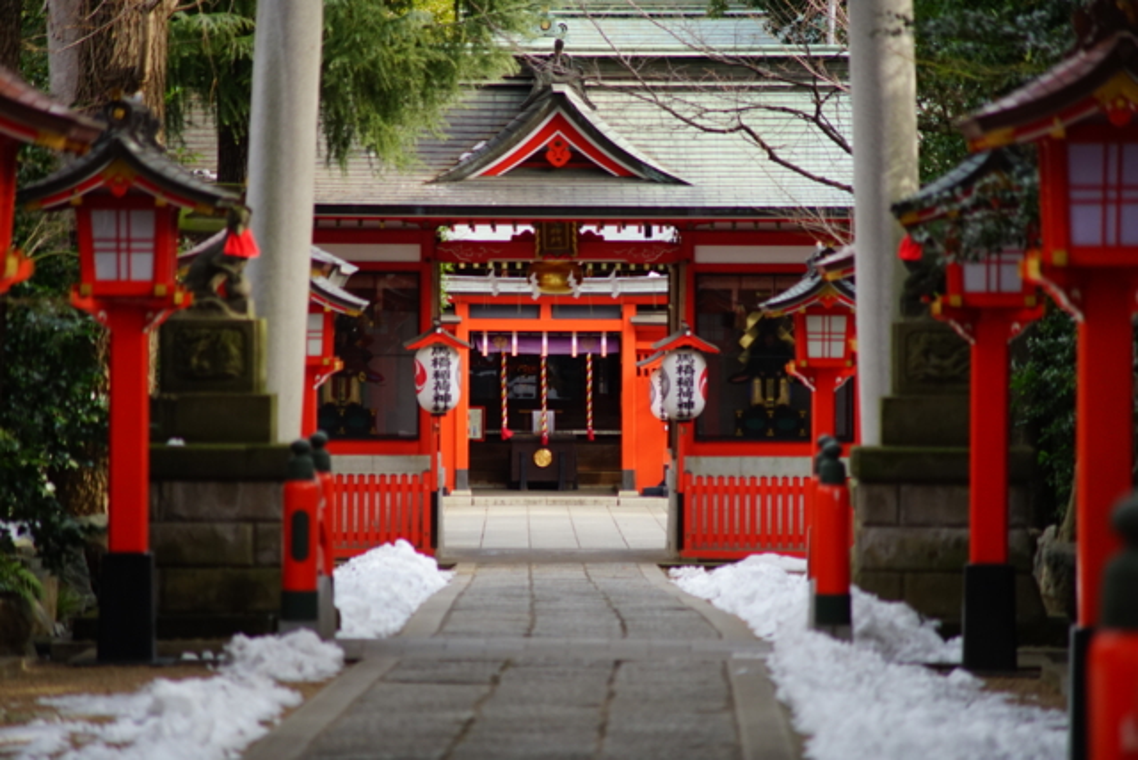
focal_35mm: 210
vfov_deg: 6.5
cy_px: 380
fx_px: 6639
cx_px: 569
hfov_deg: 9.8
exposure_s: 1/400
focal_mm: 210
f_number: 4
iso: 500
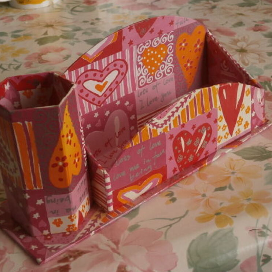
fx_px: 498
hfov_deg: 30.6
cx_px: 127
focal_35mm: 56
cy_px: 136
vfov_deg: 30.6
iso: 80
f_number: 3.4
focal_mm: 8.3
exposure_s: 1/50
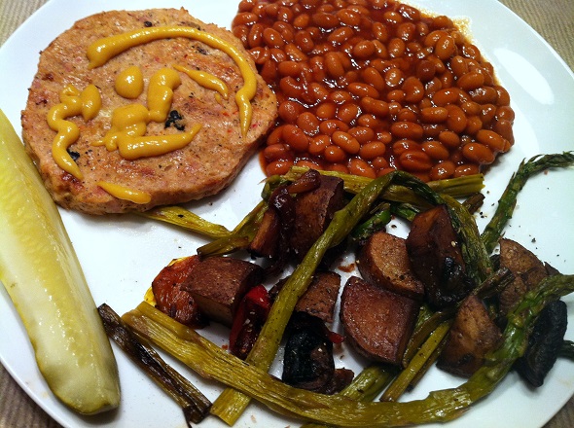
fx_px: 579
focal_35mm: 35
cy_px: 214
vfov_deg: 40.6
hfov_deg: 52.7
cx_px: 287
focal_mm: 3.85
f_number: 2.8
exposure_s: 1/15
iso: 160
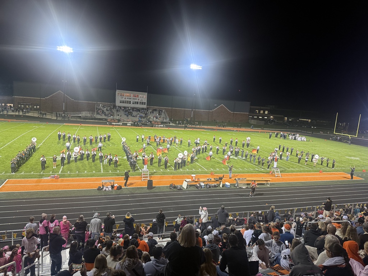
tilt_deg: -7.7
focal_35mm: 24
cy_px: 138
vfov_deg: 56.8
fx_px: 255
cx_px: 184
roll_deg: -4.5
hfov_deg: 71.6
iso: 320
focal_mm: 6.76
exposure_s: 1/60
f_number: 1.78
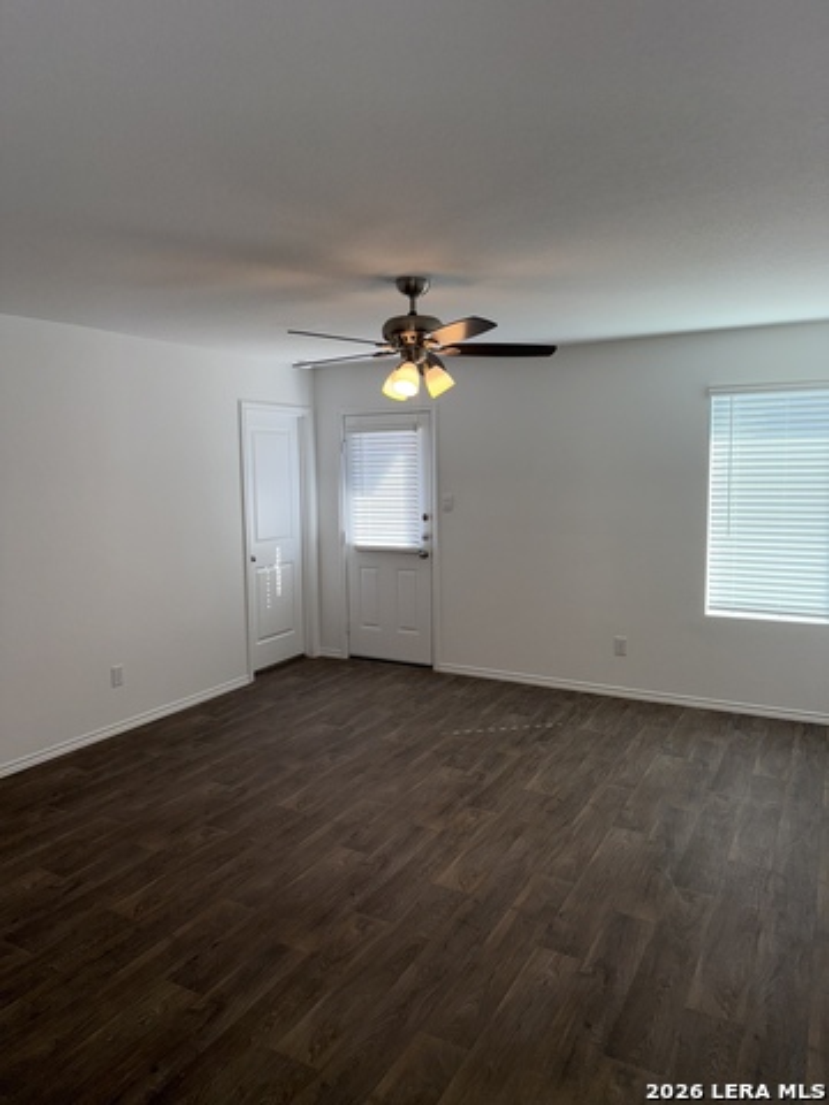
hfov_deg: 56.8
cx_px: 414
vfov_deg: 71.6
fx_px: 766
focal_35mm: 24
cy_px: 552
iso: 50
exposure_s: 1/353
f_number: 1.78
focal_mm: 6.76
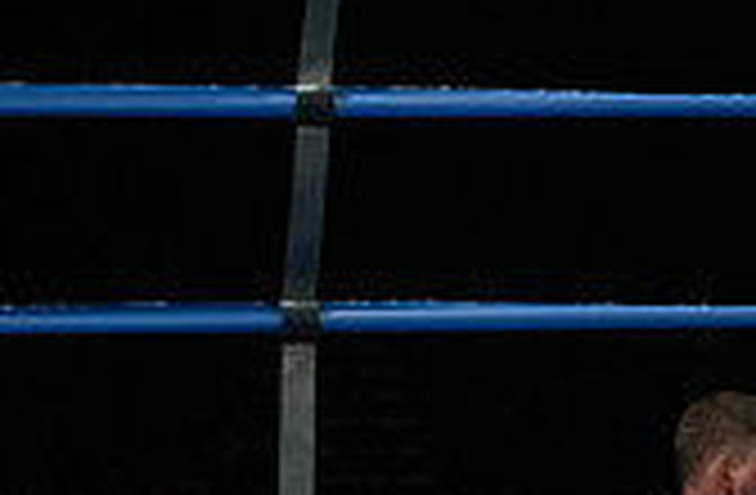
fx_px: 4177
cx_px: 890
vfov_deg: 6.8
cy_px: -12
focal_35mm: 200
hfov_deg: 10.2
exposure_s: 1/1250
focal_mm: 52
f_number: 2.8
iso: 1600
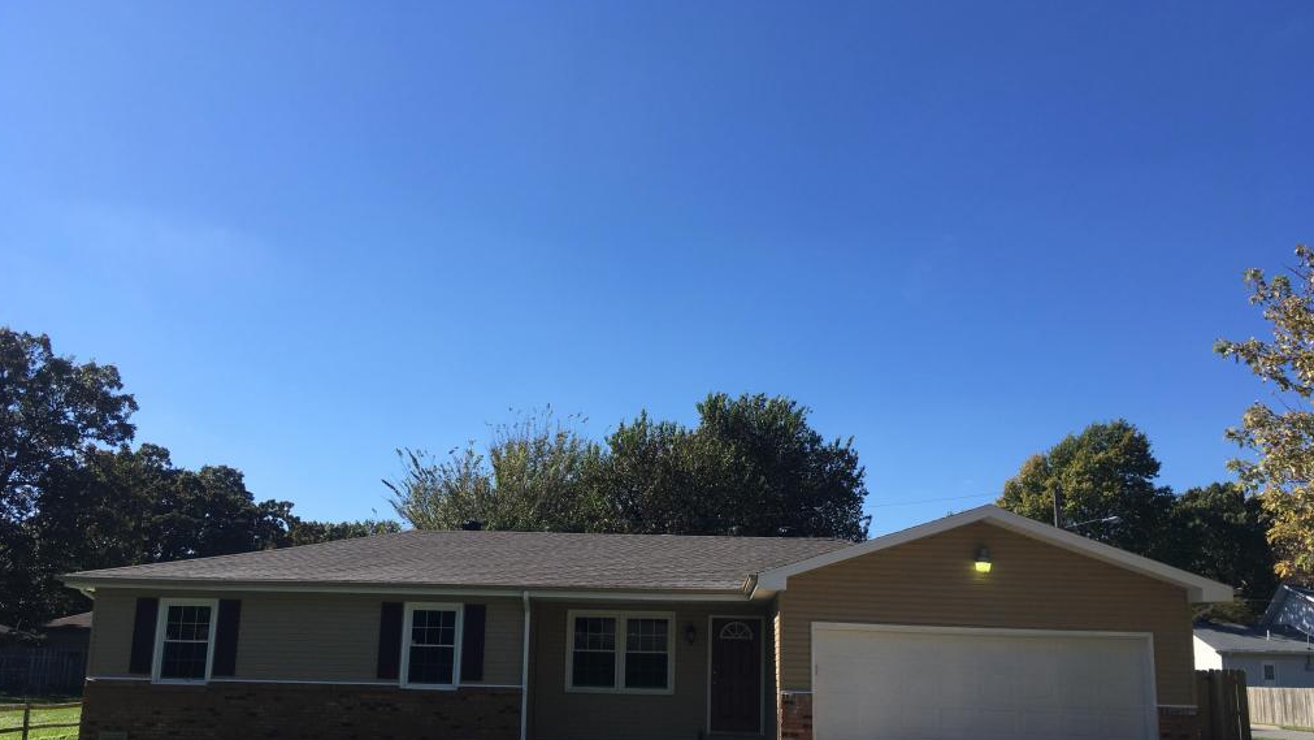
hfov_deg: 61.0
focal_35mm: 32
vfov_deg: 36.4
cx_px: 651
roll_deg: -1.4
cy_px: 476
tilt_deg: +10.3
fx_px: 1115
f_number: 2.2
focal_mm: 4.15
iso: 25
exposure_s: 1/1425
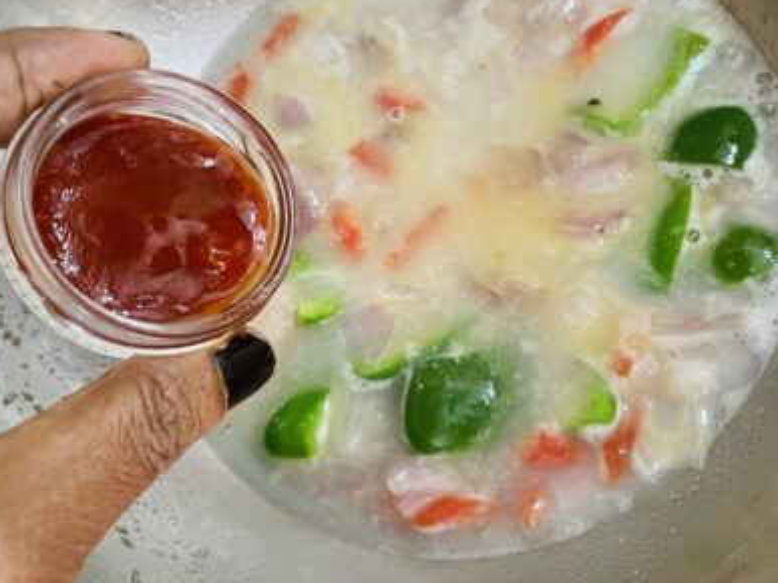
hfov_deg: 47.6
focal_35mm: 39
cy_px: 301
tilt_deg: -71.5
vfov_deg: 36.8
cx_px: 462
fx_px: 876
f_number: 1.6
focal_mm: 4.2
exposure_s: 1/50
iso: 250
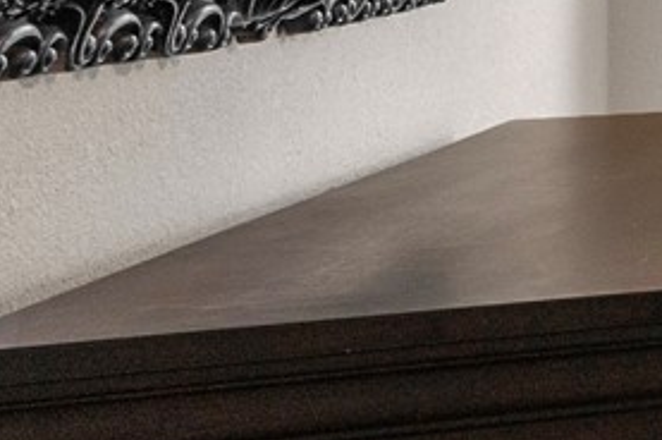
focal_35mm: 110
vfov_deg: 12.1
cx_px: 2519
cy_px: -98
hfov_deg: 8.7
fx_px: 2020
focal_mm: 14
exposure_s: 1/8
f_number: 8
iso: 640
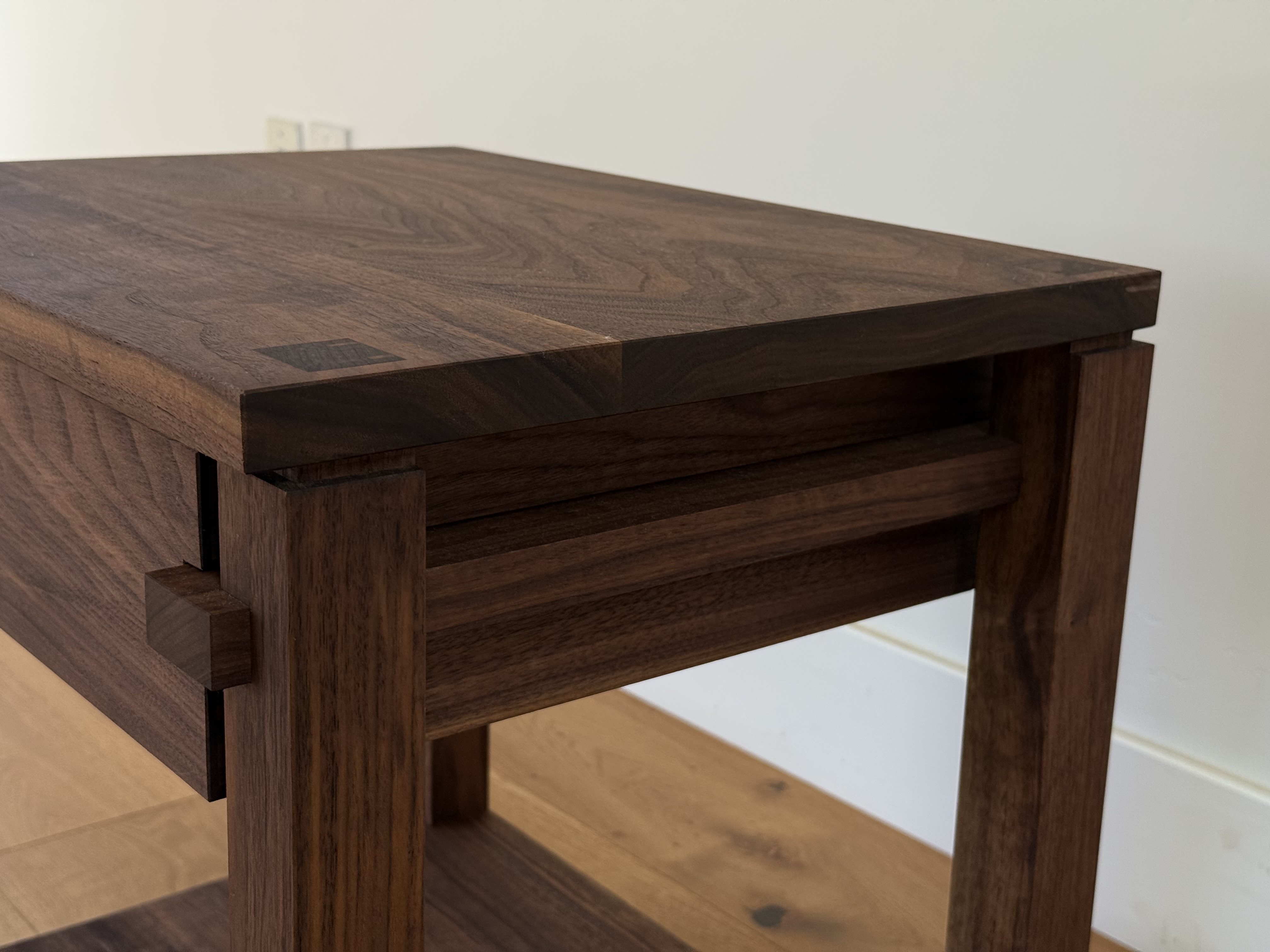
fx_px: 1761
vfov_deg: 30.3
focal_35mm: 48
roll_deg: -0.9
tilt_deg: -14.3
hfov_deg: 39.7
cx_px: 635
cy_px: 476
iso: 100
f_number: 1.78
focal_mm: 6.76
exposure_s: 1/104
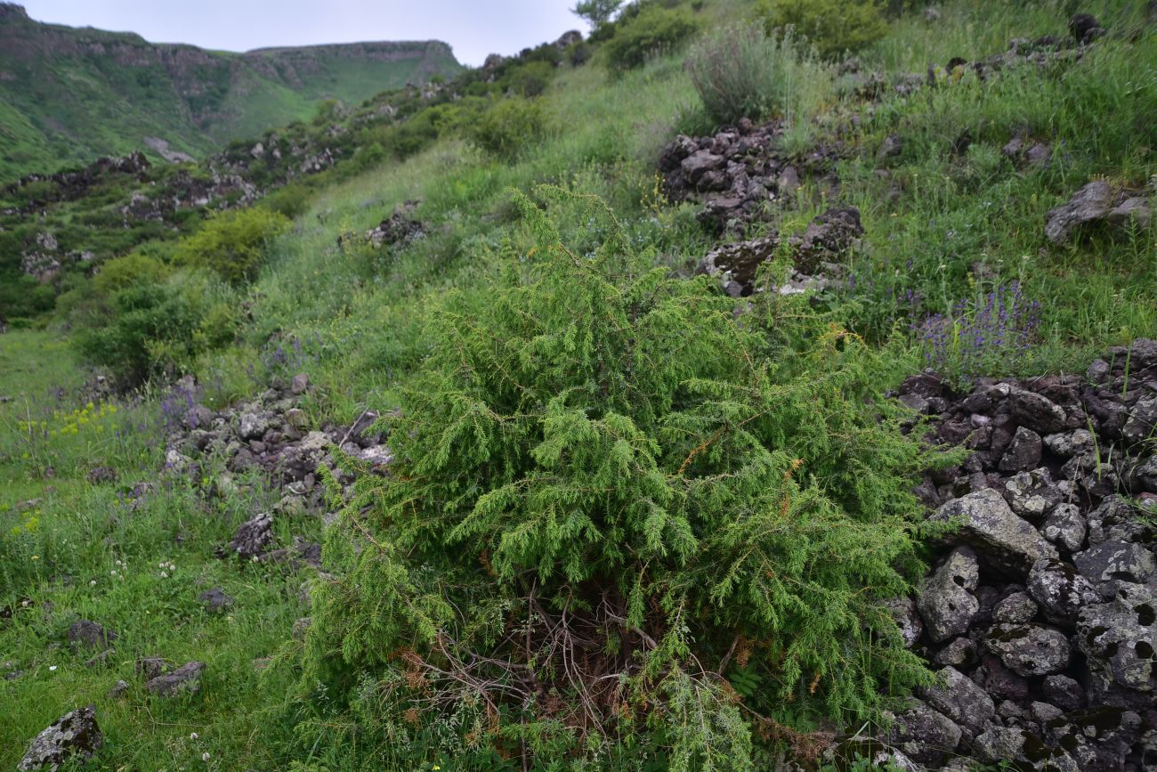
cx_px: 578
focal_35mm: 50
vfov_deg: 27.0
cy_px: 386
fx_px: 1607
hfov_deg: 39.6
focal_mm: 50
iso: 250
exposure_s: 1/160
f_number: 5.6
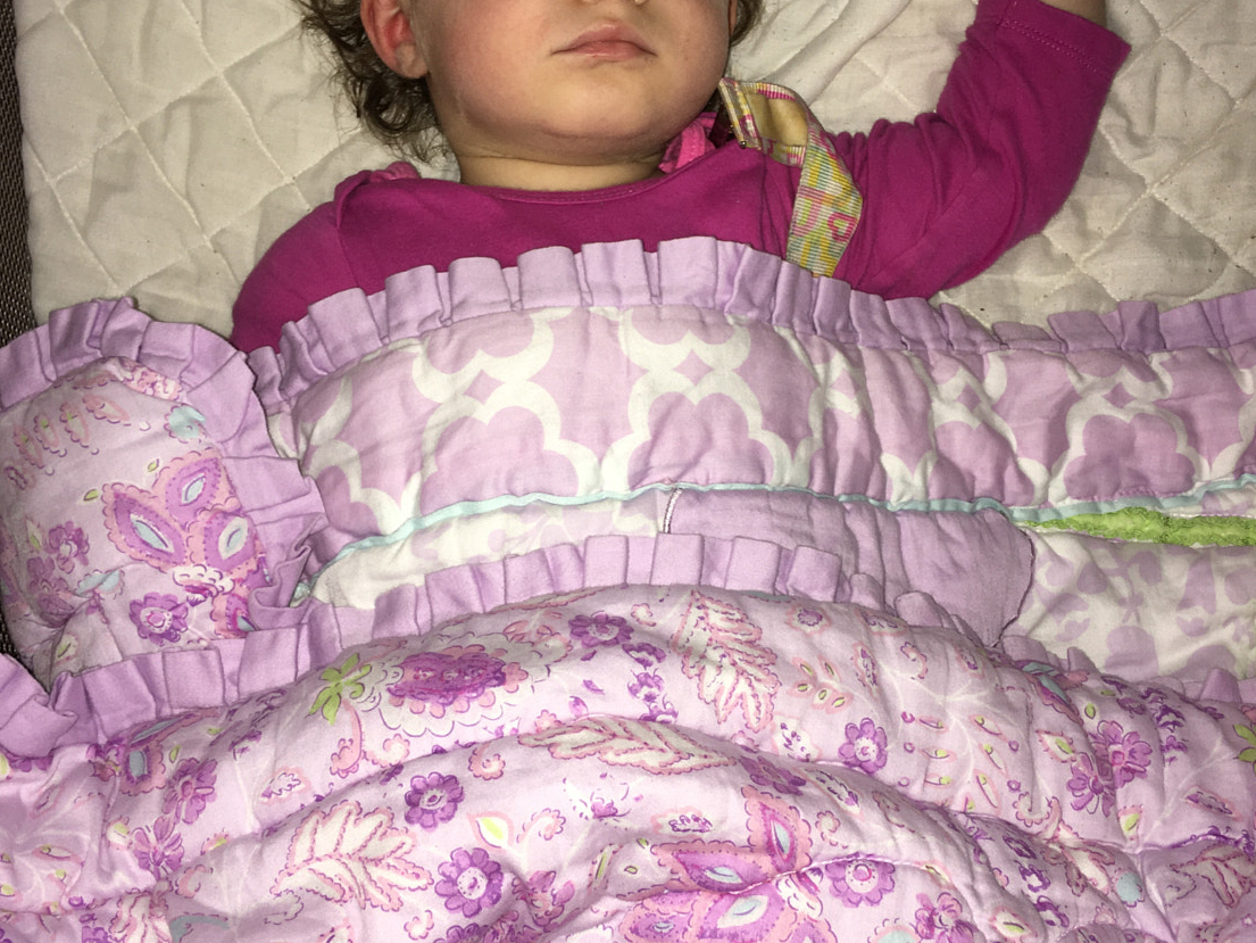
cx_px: 642
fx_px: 1524
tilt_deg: -83.9
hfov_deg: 44.8
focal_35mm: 42
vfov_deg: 34.4
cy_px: 475
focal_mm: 4.15
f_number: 2.2
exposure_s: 1/16
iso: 25
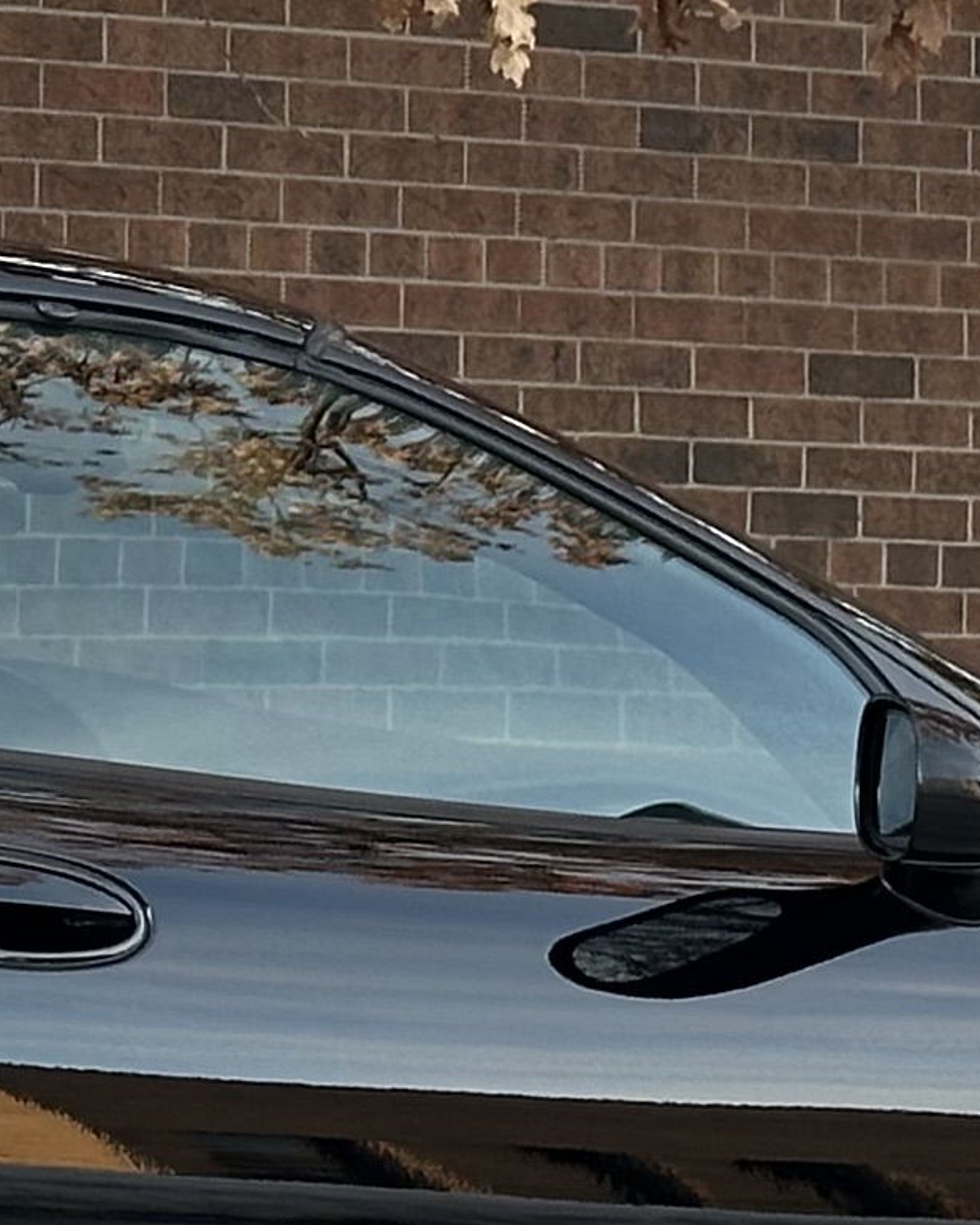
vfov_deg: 7.9
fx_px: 8848
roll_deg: -1.2
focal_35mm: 244
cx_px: -263
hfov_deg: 6.3
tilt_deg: +3.1
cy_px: -25
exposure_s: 1/238
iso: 64
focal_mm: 6.86
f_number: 1.78
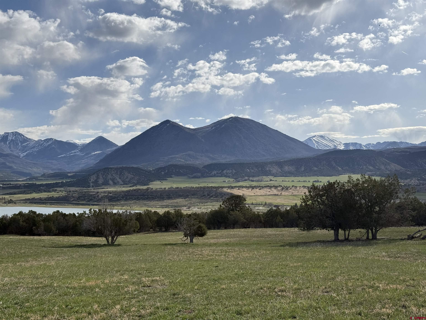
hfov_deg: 39.7
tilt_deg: +2.0
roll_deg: -0.5
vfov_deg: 30.3
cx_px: 213
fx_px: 591
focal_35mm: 48
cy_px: 160
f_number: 1.78
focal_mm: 6.76
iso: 64
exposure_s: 1/9901
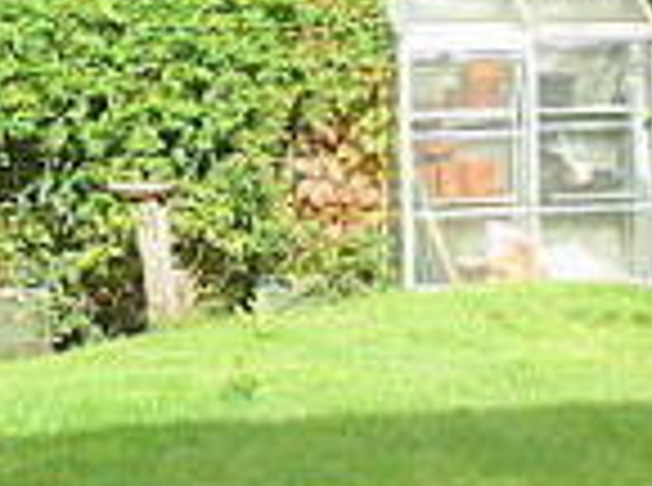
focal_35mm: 129
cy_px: -92
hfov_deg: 15.3
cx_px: 178
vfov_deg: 11.2
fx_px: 2424
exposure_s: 1/200
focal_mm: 5.3
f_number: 4
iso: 80
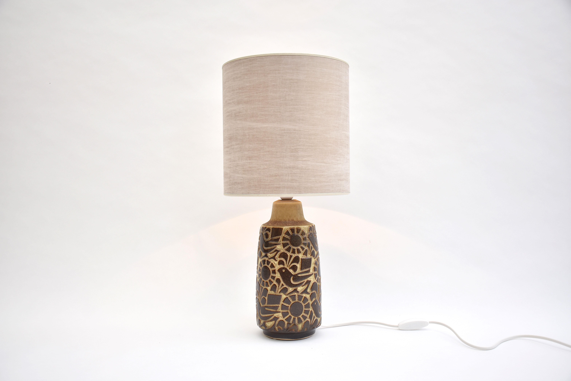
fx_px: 547
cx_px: 286
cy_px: 190
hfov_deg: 55.1
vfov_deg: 38.4
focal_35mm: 34
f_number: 3.8
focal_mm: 23
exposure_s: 1/160
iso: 200
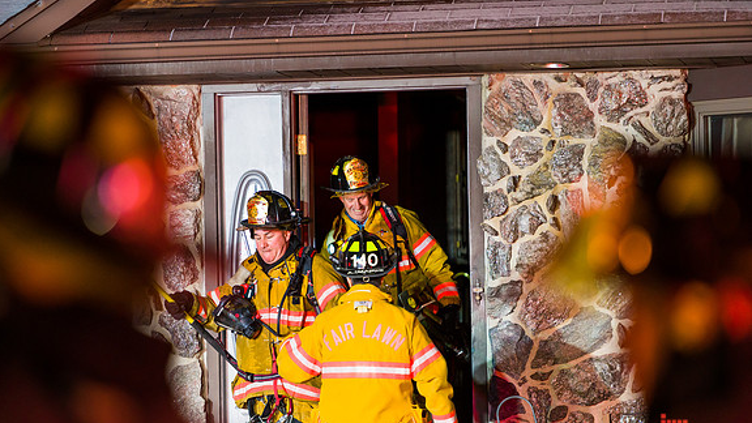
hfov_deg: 10.2
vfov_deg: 5.8
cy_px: 230
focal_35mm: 211
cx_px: 375
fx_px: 4207
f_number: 3.2
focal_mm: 200
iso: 3200
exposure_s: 1/125
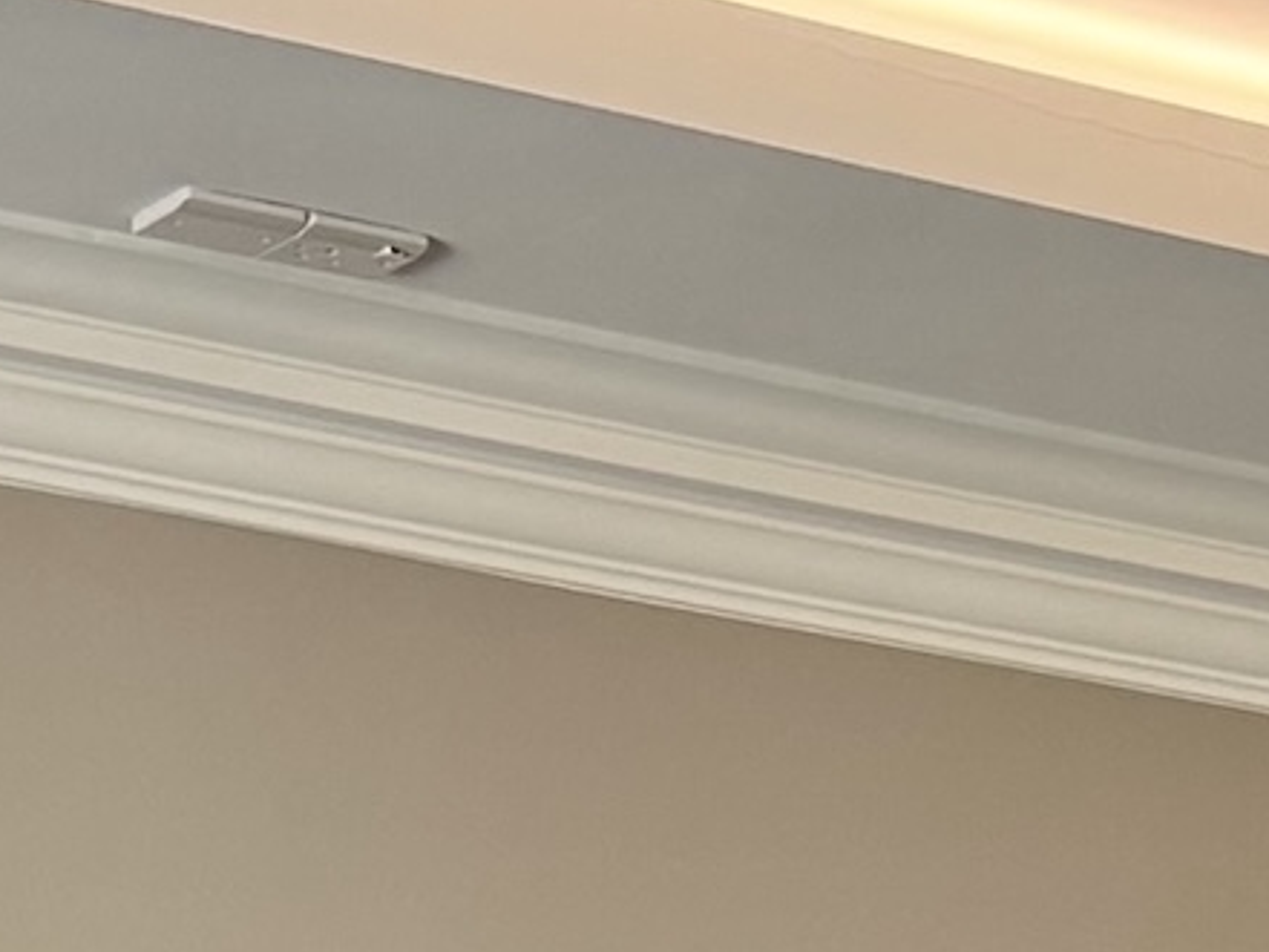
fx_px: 6380
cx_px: 1522
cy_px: 2773
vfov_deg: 7.6
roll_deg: -0.4
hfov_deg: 11.1
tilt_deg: -4.6
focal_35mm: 174
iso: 200
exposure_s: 1/50
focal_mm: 6.76
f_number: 1.78
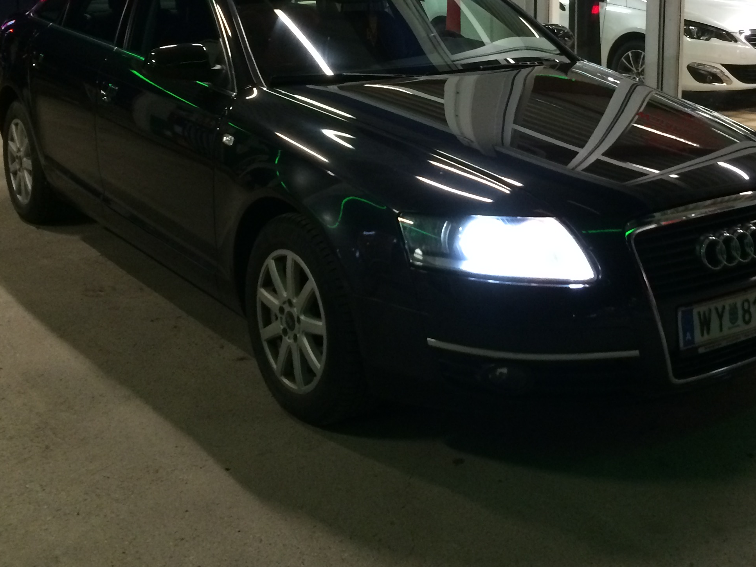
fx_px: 1070
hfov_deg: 38.7
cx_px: 461
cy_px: 133
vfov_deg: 29.2
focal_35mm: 49
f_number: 2.2
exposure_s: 1/24
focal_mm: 4.15
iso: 320
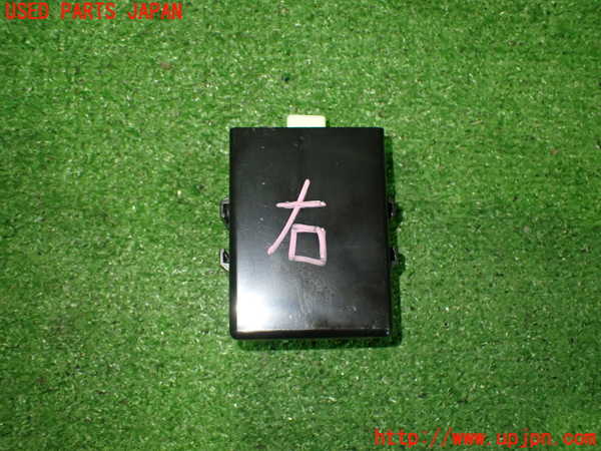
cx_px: 300
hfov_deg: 60.0
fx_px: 521
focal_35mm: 30
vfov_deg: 46.8
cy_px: 226
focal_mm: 5.4
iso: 800
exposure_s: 1/80
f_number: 2.3
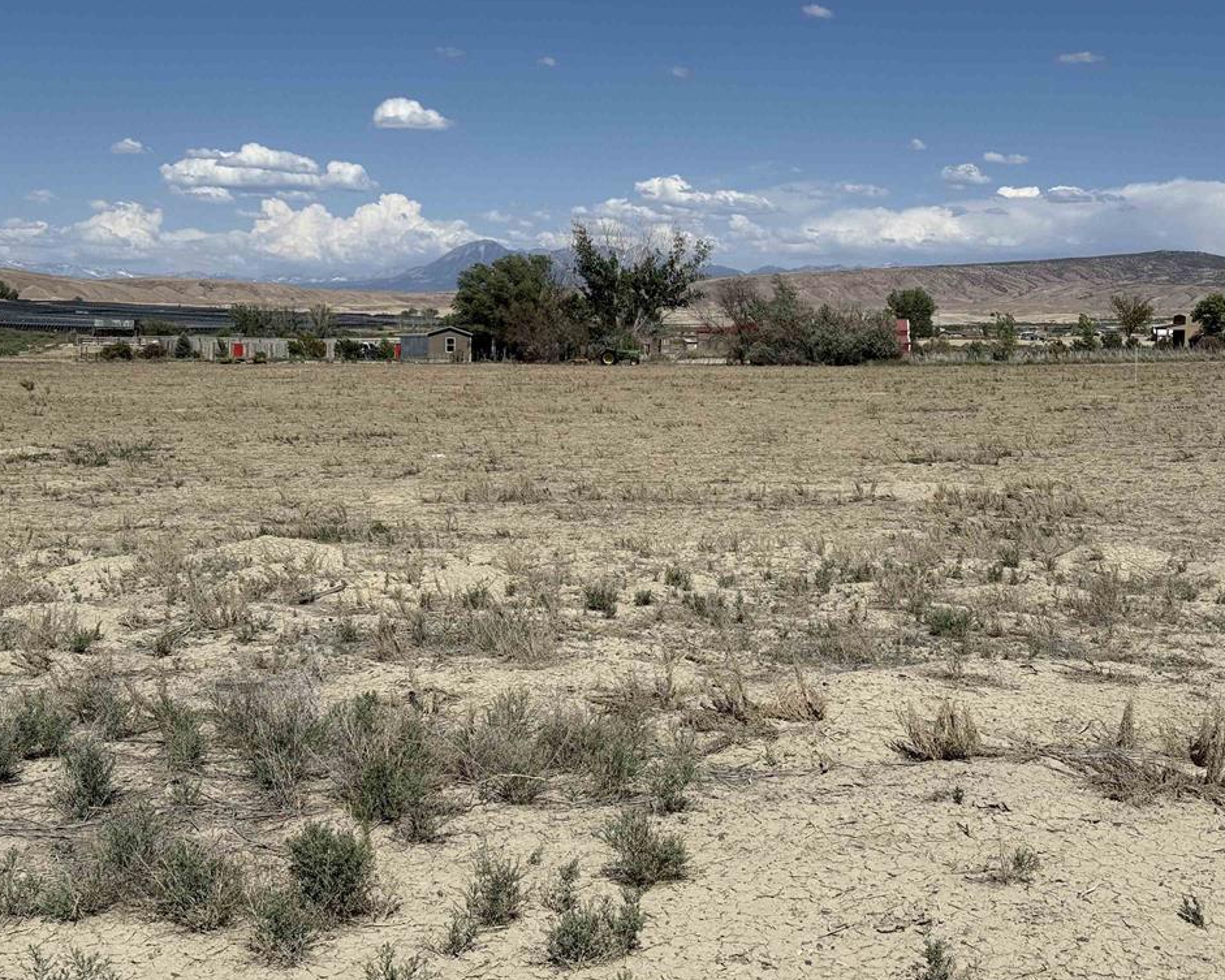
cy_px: 487
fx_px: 1849
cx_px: 654
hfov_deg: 36.6
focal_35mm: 51
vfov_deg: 29.7
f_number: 1.78
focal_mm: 6.76
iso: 64
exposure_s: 1/11364
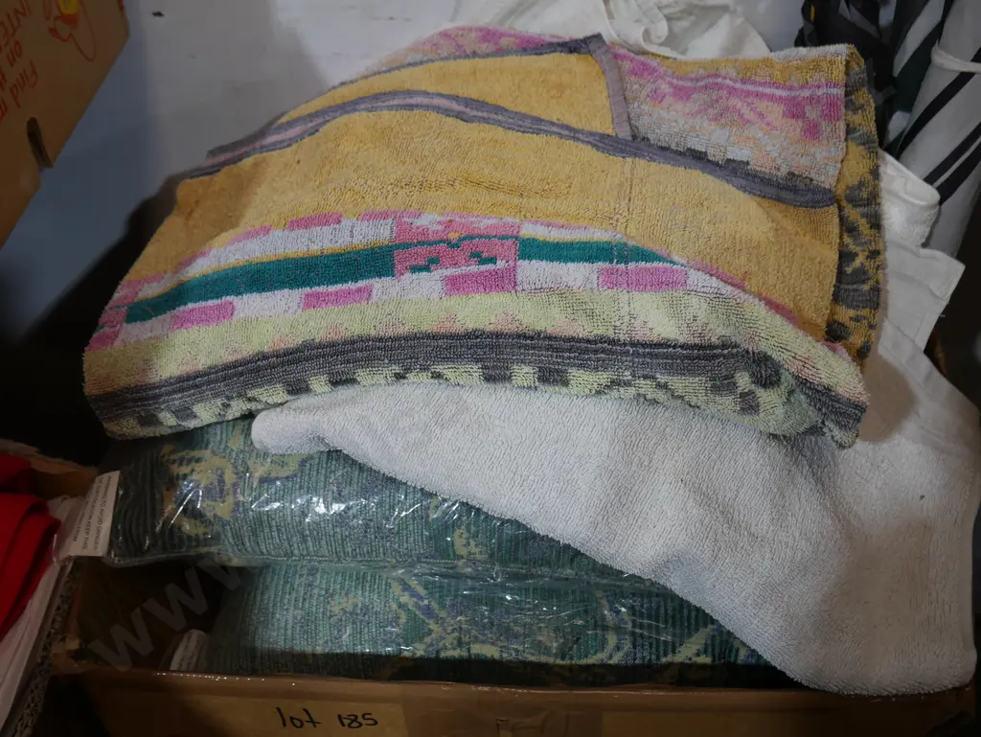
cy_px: 368
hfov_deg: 46.8
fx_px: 1134
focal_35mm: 40
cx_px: 490
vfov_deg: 36.0
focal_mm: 20
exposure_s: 1/60
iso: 500
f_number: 4.4
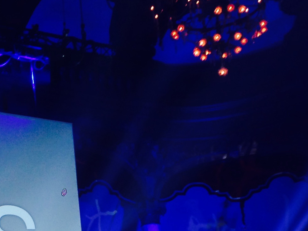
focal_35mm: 109
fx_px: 970
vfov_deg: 13.0
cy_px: 323
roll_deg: +0.6
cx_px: -24
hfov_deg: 17.5
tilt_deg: +8.8
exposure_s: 1/20
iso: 50
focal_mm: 4.12
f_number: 2.4
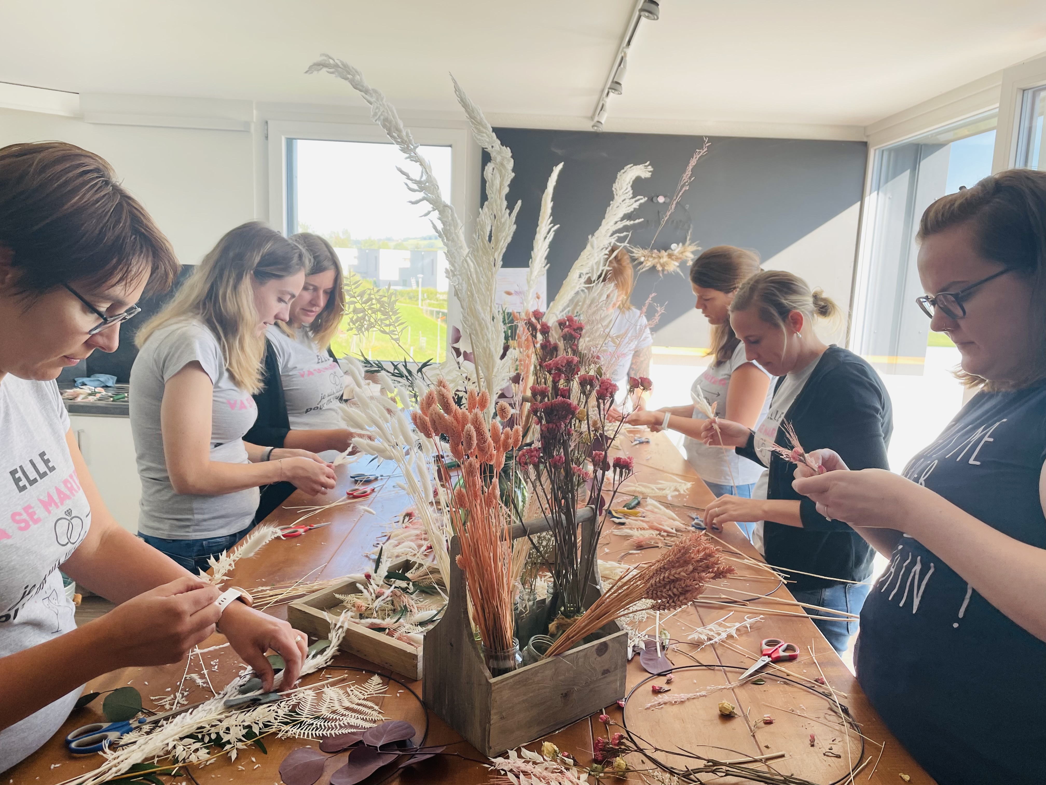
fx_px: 786
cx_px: 523
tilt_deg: -8.0
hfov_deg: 67.3
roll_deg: -1.9
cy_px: 392
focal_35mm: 26
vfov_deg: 53.1
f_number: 1.6
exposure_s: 1/129
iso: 32
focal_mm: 4.2
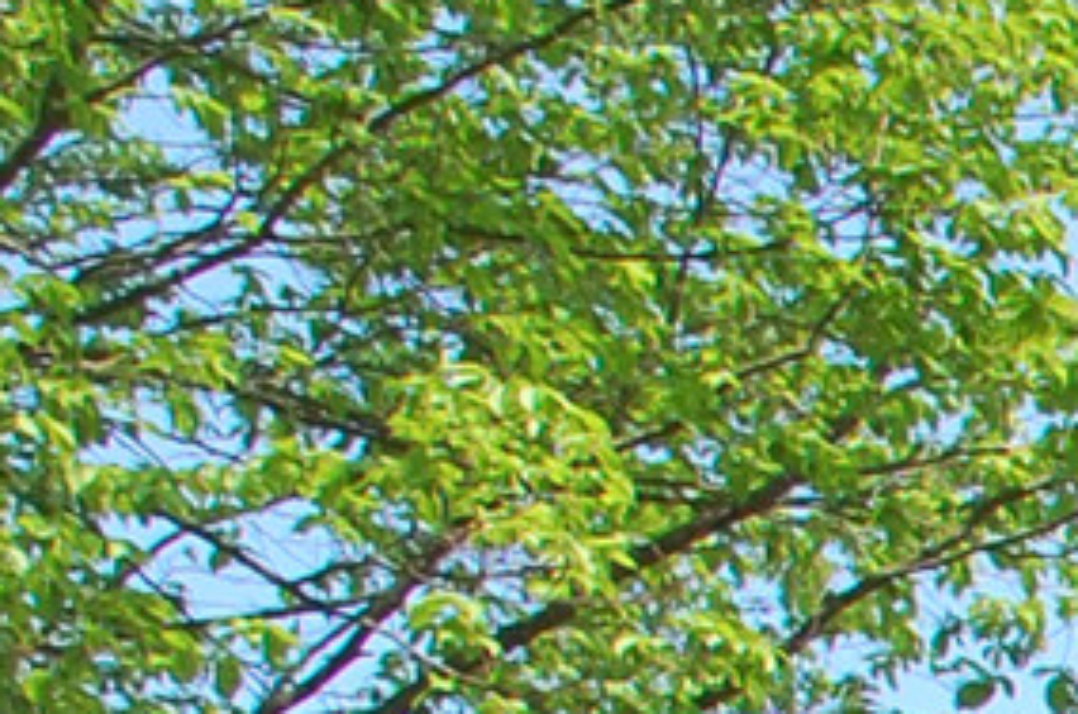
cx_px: 3492
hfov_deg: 8.3
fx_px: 5975
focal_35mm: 200
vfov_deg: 6.3
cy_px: 2081
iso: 200
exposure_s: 1/200
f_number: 7.1
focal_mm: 18
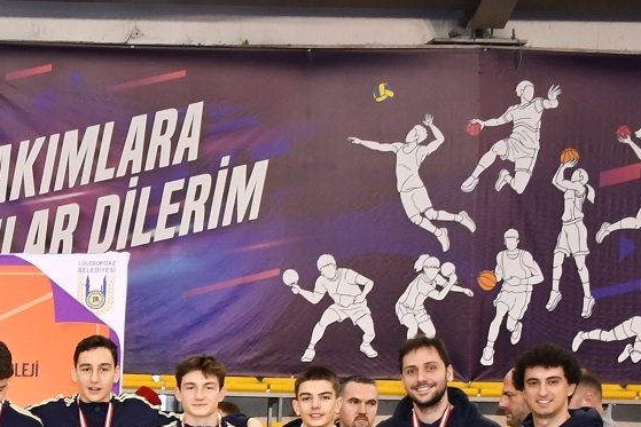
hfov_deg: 14.0
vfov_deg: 10.0
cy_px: 562
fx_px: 2386
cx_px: -427
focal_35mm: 134
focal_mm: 26
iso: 800
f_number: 5
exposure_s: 1/160
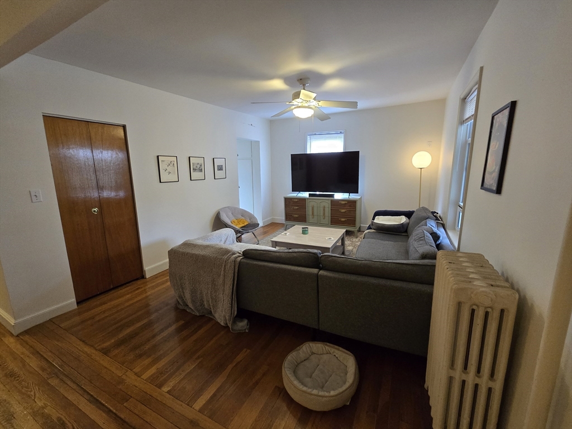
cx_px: 286
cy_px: 214
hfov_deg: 106.2
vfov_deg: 89.9
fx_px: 215
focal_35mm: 13
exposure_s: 1/60
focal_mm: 2.2
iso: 320
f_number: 2.2
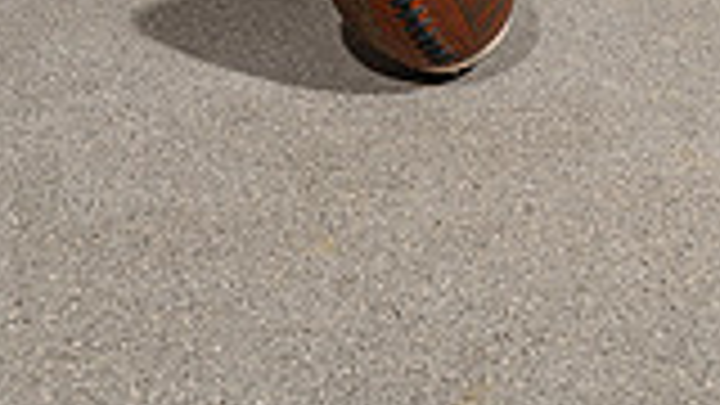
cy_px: -540
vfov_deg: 10.1
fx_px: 2024
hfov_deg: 20.1
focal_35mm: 106
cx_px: 432
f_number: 5.6
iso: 200
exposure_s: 1/250
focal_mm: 36
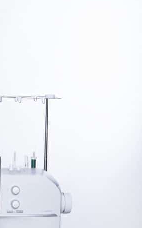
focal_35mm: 62
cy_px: 140
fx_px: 384
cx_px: -97
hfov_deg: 17.7
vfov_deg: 32.8
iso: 160
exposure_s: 1/160
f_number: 7.1
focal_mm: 27
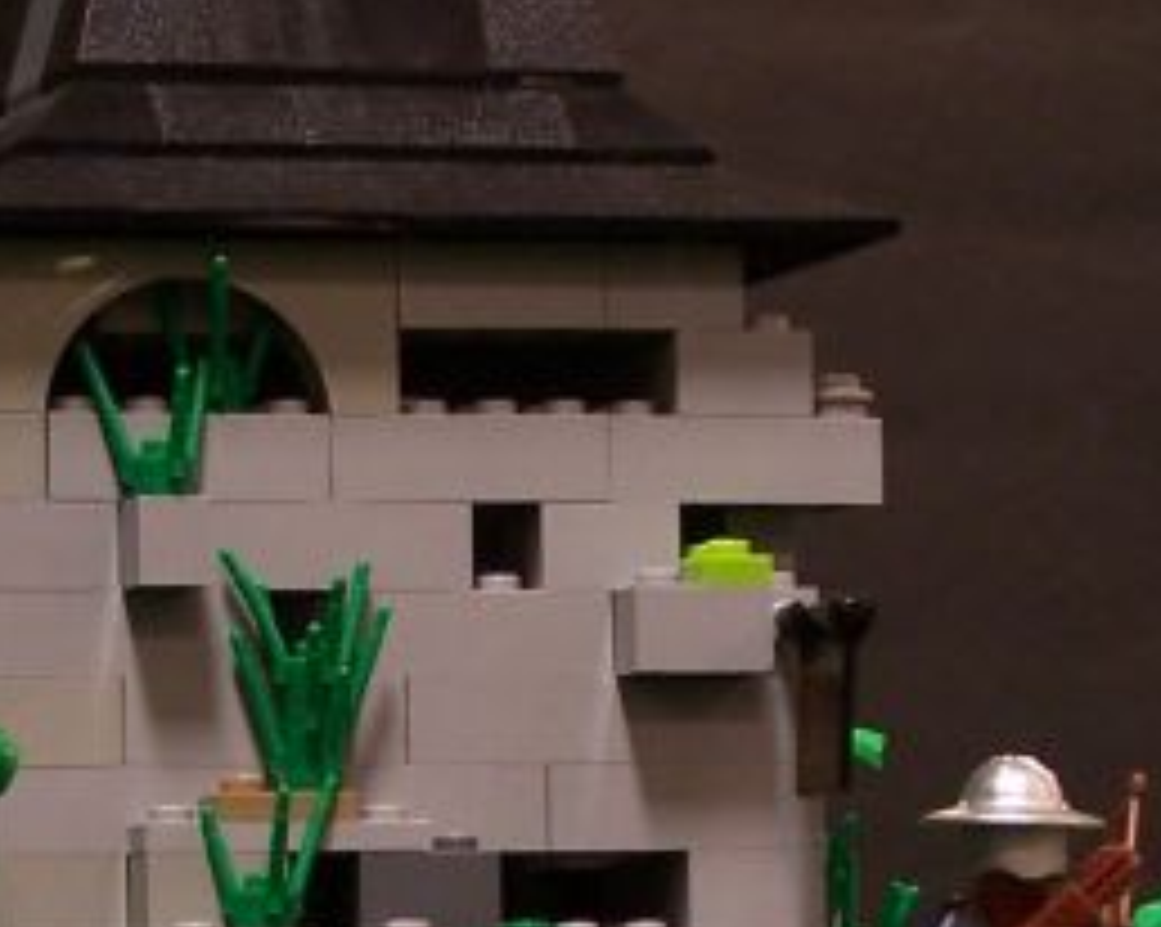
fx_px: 8927
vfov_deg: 5.9
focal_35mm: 260
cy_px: 981
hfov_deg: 7.4
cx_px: 414
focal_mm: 11.1
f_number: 3.2
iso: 80
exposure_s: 1/2
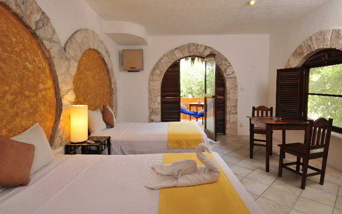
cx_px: 166
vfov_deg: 62.2
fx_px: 177
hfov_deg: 88.0
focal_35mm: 19
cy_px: 99
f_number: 11
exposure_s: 1/8
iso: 200
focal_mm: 12
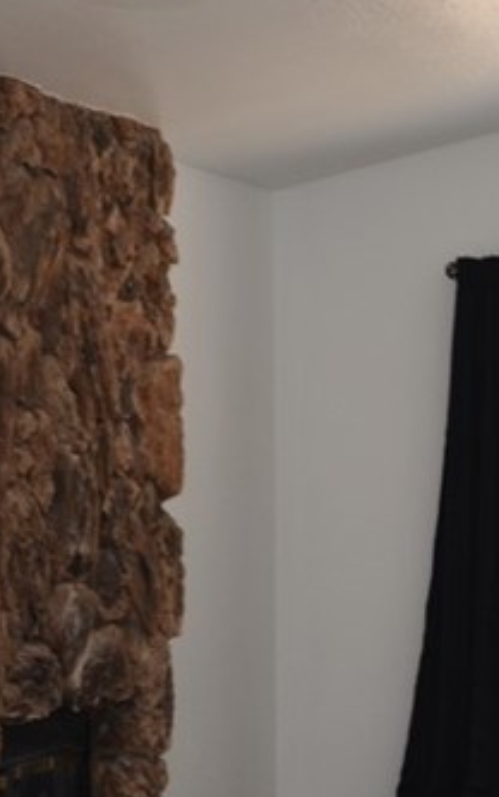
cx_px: 979
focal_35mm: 118
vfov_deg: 17.7
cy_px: 367
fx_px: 2554
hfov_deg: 10.3
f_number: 4.5
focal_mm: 25
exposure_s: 1/250
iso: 400
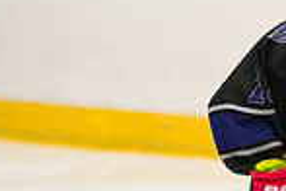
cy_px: 241
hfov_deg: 2.5
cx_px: 416
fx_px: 6530
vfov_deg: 1.7
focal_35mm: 822
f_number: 3.2
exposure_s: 1/1250
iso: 2000
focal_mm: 209
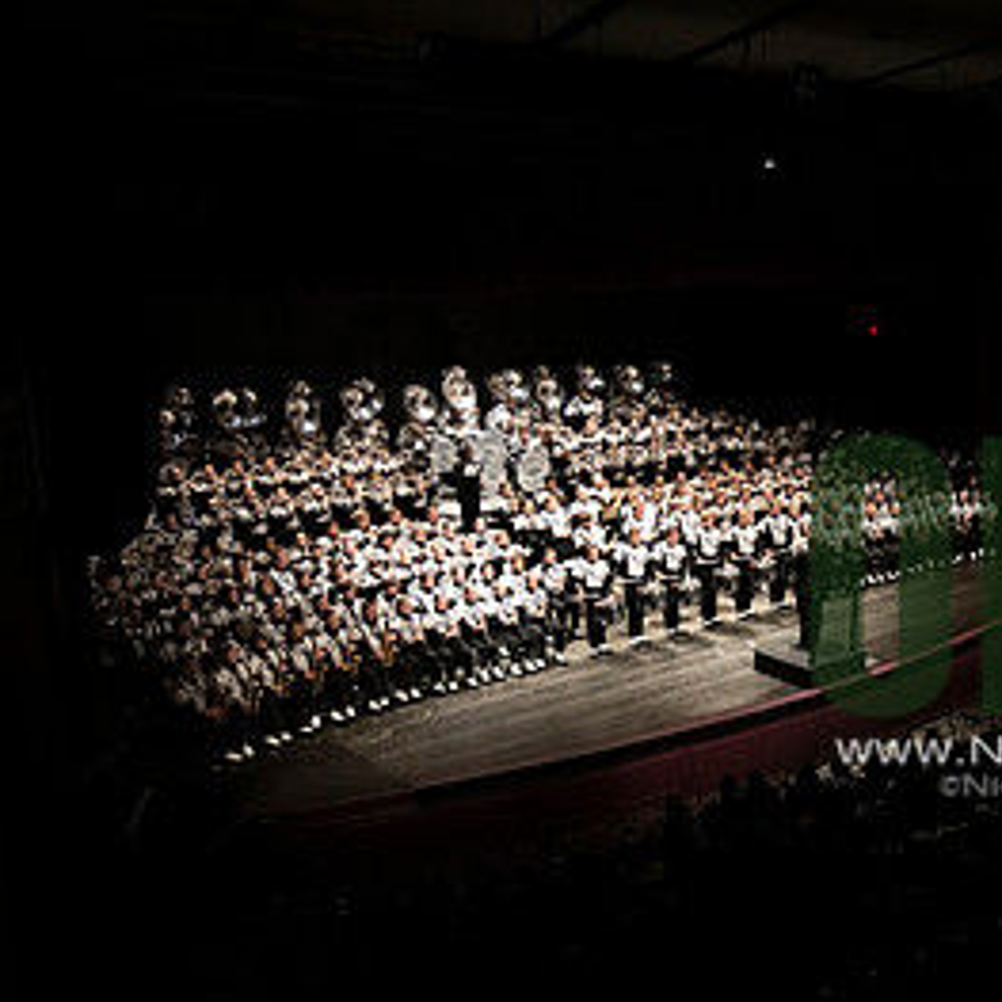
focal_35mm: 45
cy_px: 615
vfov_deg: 37.4
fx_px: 1474
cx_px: 1097
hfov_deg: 33.0
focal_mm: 24
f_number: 4
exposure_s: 1/500
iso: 4000
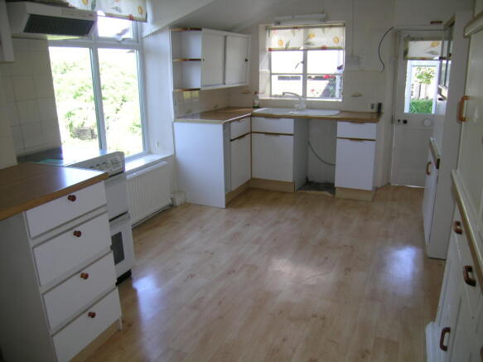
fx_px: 391
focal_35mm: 28
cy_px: 181
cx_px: 242
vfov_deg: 49.7
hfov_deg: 63.5
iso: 50
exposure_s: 1/50.1
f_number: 2.8
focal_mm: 5.8
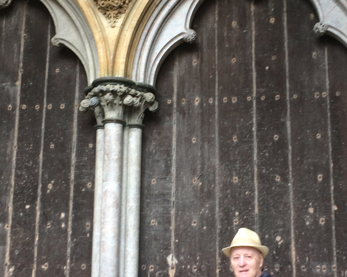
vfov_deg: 24.2
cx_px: 209
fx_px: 647
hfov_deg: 29.9
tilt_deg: +11.6
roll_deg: -1.2
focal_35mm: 63
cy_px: 159
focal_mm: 4.15
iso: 32
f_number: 2.2
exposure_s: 1/122
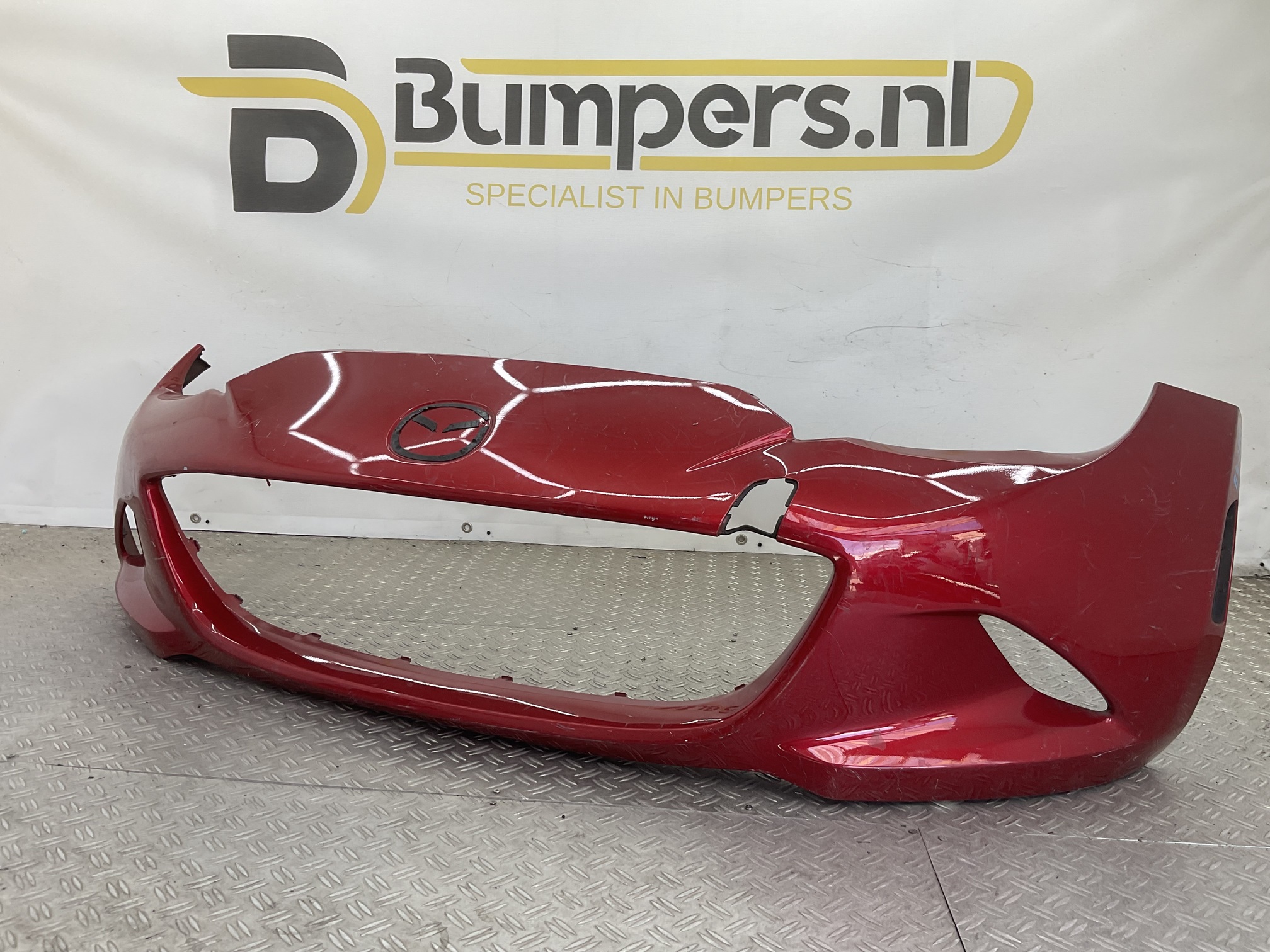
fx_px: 1064
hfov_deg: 61.7
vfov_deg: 48.2
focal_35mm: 29
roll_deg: -3.6
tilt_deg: -9.5
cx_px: 635
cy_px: 476
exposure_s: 1/125
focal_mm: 3
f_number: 1.8
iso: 16
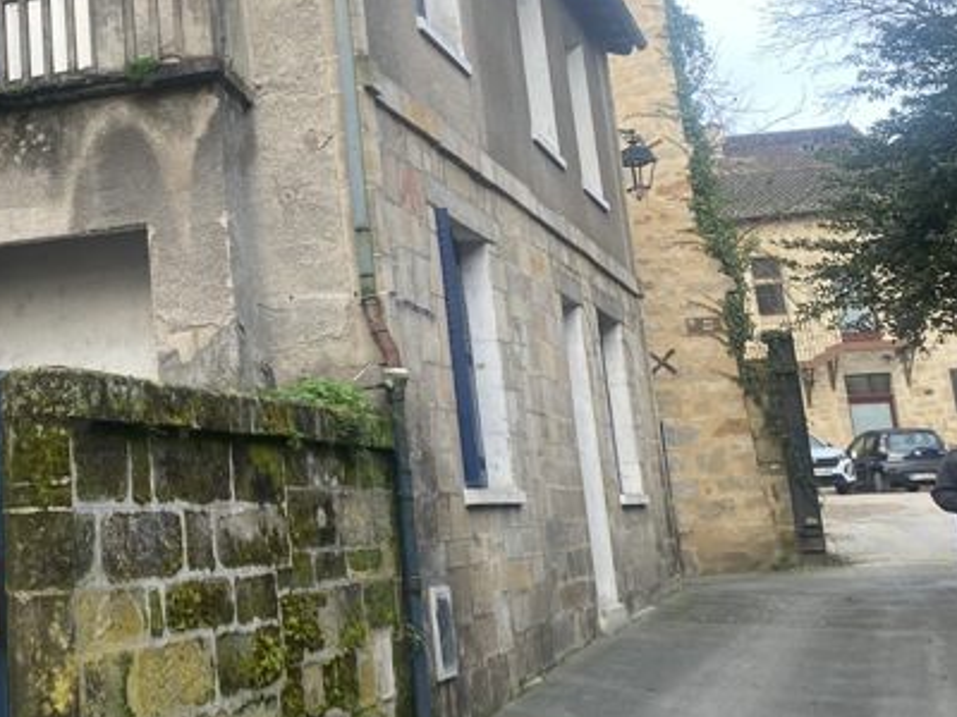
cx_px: 10
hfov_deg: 33.8
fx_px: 1438
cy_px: 198
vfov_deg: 27.7
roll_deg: +1.8
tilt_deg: +12.5
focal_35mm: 52
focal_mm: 4.25
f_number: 1.8
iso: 32
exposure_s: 1/123
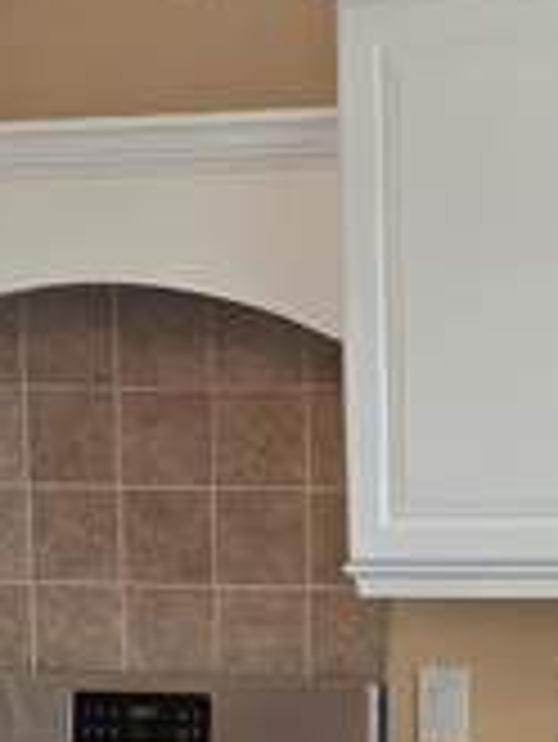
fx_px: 1910
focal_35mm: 89
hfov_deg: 16.5
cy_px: 764
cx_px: 410
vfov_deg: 21.1
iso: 320
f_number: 1.7
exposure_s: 1/120
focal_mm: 6.3
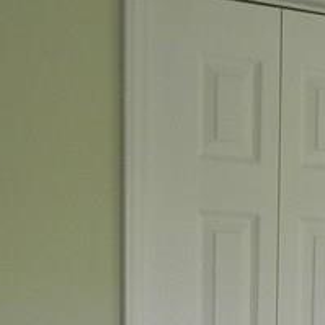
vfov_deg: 13.7
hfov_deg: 14.4
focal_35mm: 118
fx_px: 1253
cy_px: 521
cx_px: 366
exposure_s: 1/44.2
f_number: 2.8
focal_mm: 4.6
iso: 160
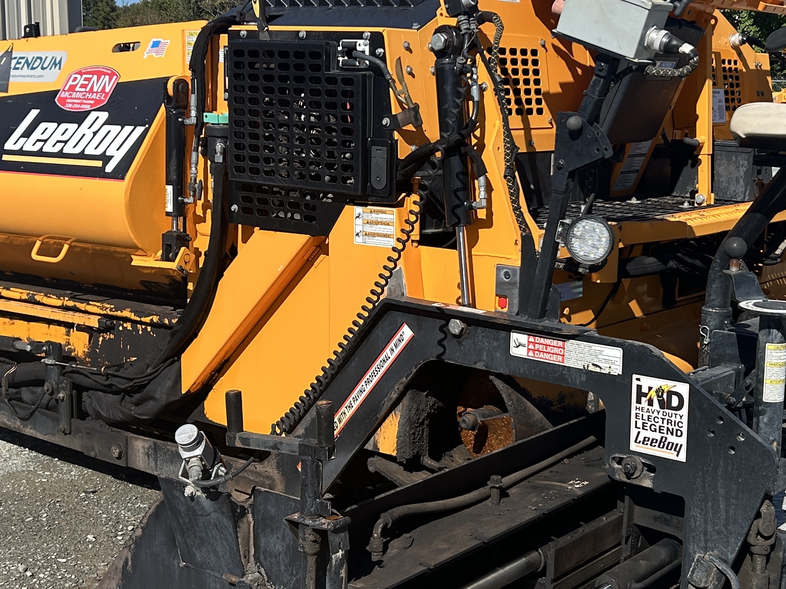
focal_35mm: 56
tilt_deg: -10.2
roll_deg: -0.7
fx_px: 1272
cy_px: 310
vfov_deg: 26.1
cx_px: 441
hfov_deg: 34.3
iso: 50
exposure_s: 1/4115
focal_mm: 5.7
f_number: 1.5
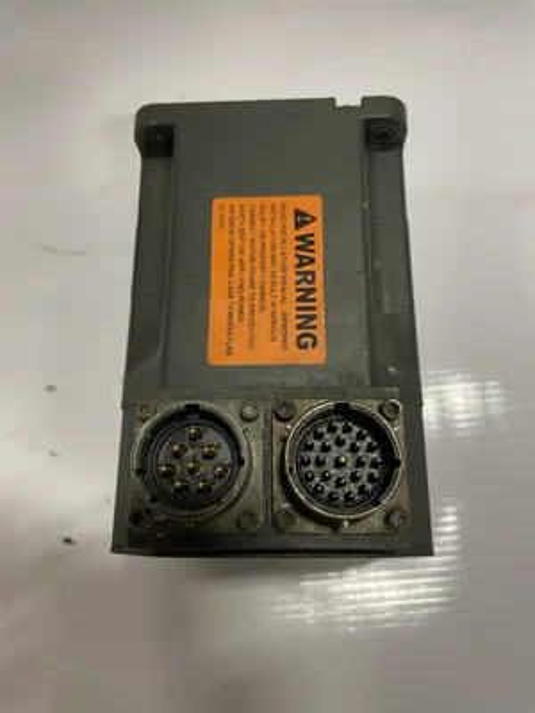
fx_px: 536
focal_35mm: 26
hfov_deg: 53.1
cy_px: 356
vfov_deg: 67.3
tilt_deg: -73.3
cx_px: 268
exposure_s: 1/60
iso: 125
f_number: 1.6
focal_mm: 4.2
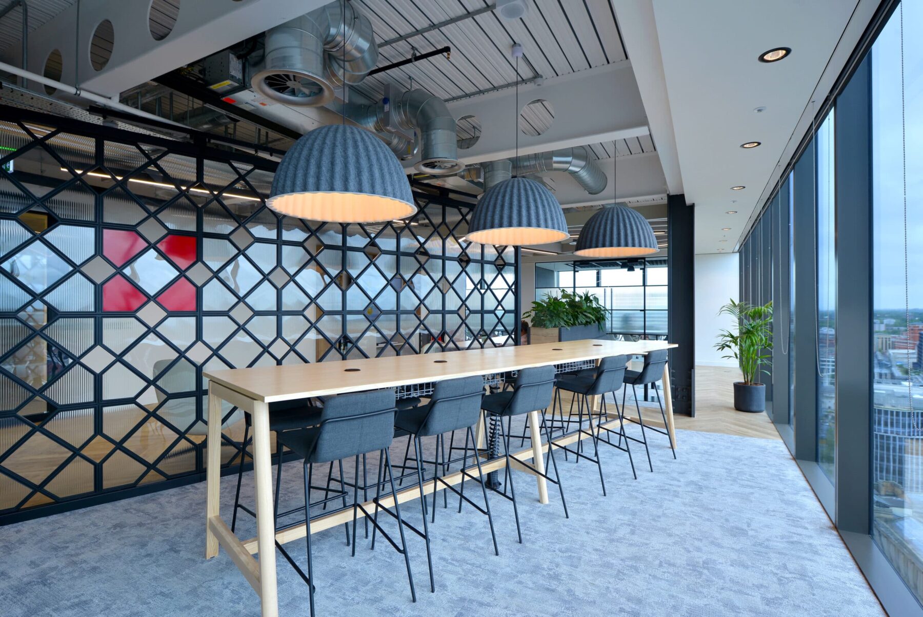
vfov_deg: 67.4
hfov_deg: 90.0
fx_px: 462
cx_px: 462
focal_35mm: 18
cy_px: 308
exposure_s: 1/15
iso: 100
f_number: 5.6
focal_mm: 18
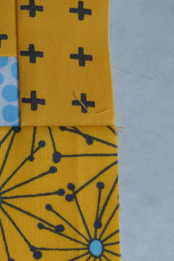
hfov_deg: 8.5
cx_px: -134
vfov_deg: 13.2
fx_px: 1131
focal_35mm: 156
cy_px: 128
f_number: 4.5
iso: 100
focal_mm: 30
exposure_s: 1/100
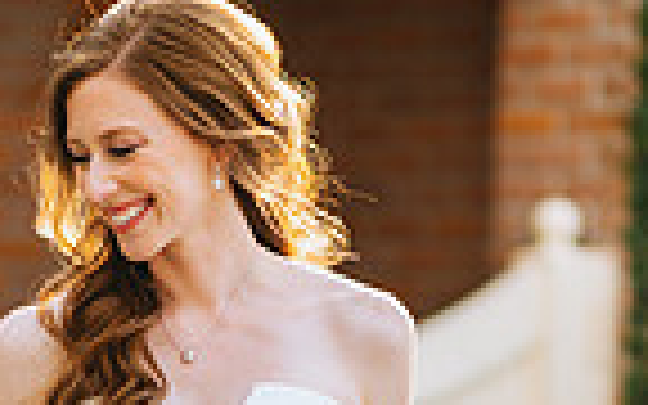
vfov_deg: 4.8
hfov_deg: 7.8
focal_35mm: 270
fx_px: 4768
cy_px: 796
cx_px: 236
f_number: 2
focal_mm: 85
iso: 100
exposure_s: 1/640
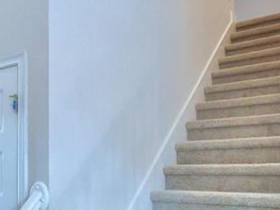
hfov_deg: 35.3
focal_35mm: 47
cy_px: 144
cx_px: -19
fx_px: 380
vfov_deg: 30.6
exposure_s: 1/80
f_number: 4.5
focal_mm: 10
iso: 400
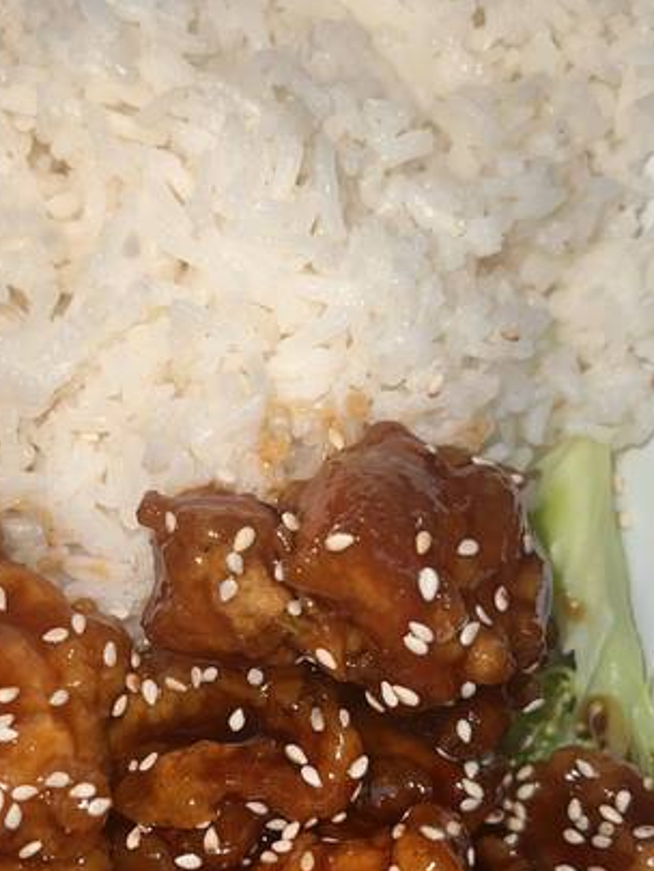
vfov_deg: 39.7
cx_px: 215
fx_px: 1183
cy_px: 612
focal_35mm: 47
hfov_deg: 30.7
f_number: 1.5
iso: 32
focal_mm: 5.7
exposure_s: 1/643
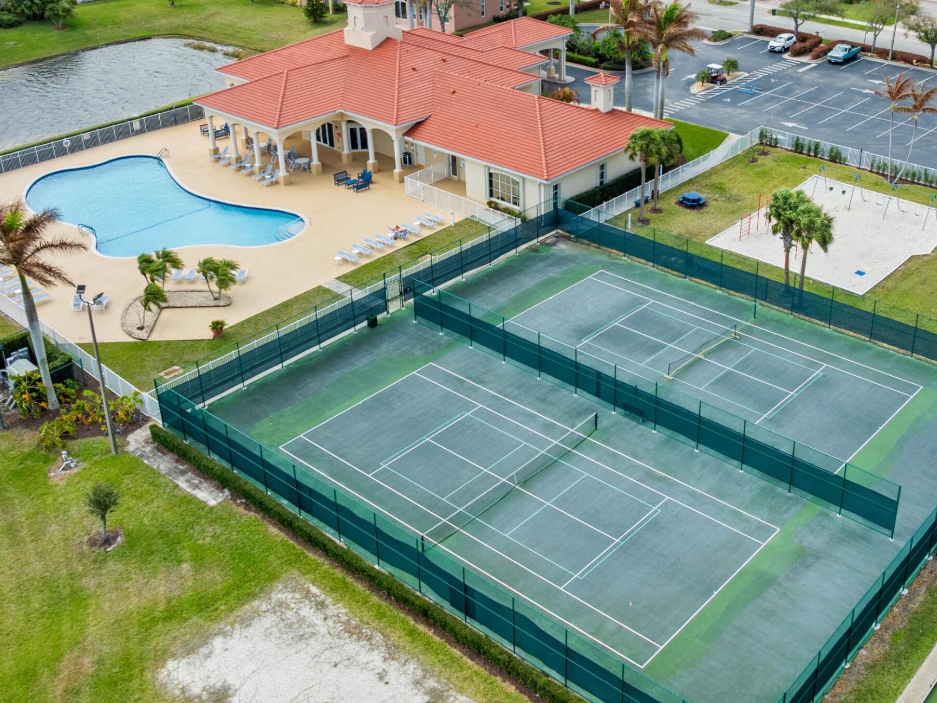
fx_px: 1083
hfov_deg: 46.3
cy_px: 252
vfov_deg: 35.7
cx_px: 601
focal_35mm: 40
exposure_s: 1/1250
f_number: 2.8
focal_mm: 12.29
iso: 140
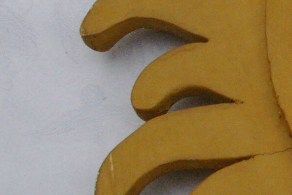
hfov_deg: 9.6
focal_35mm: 198
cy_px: 108
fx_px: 1605
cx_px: 611
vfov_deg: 6.9
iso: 1600
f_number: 13
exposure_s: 1/1000
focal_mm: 26
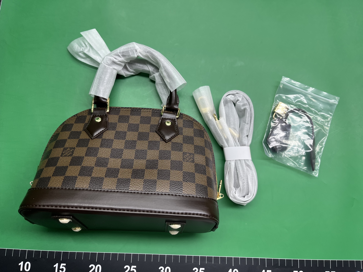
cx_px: 182
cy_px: 136
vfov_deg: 53.1
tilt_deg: -79.9
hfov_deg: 67.3
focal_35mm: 26
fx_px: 273
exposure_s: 1/122
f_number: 1.6
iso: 64
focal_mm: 5.1
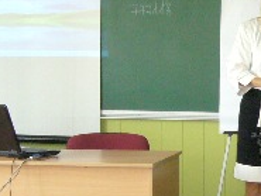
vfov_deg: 12.2
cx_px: 257
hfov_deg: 16.0
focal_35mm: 121
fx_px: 913
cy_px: 171
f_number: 2.8
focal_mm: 5.8
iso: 400
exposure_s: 1/30
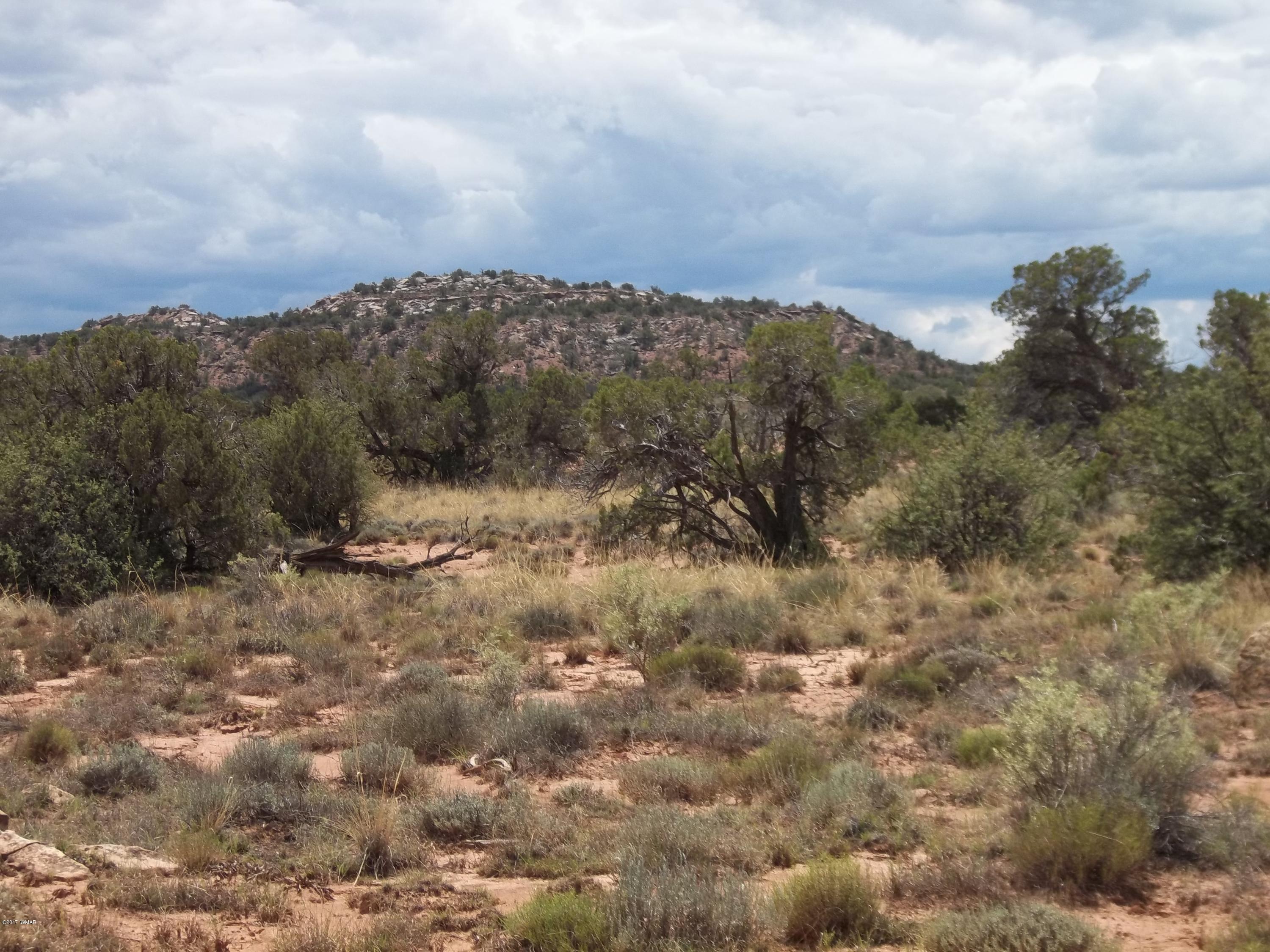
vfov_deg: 15.4
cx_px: 635
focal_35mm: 96
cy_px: 476
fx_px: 3522
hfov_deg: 20.4
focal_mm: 17.1
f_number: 5.2
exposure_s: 1/500
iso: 80
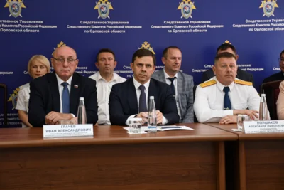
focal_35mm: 78
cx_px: 142
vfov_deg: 17.5
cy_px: 95
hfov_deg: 26.0
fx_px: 616
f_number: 4.8
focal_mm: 52
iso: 1600
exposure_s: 1/80
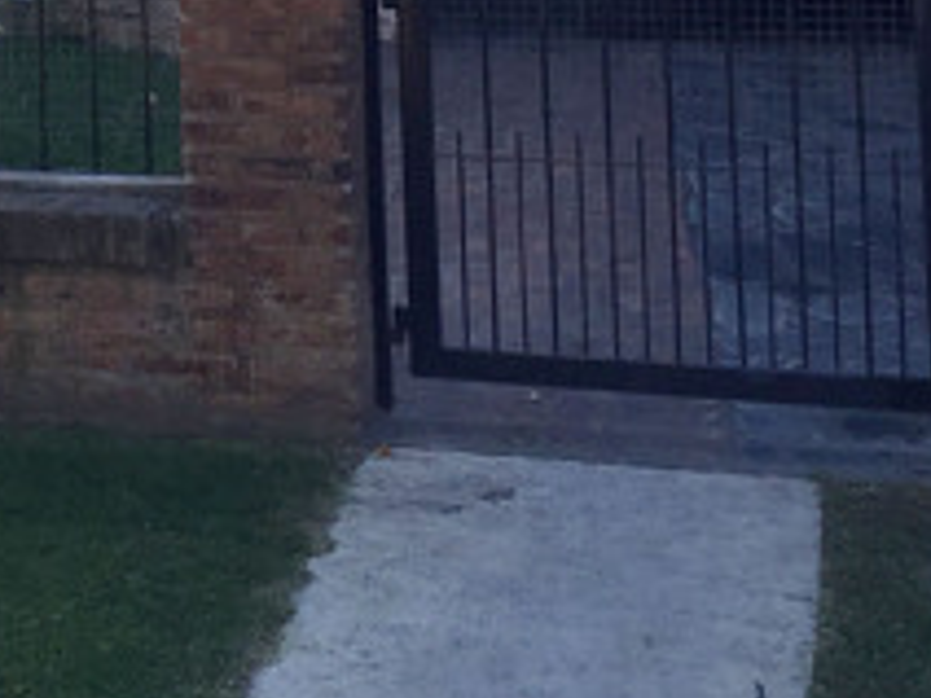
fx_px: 2447
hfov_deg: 20.5
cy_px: -360
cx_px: -114
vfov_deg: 15.0
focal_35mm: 91
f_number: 2.2
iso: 32
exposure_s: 1/989
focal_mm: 4.15
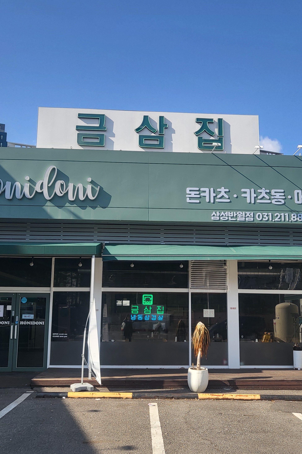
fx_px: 465
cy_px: 228
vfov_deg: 51.9
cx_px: 168
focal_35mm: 37
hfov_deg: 35.9
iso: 50
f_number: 1.8
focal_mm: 4.25
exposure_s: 1/1829
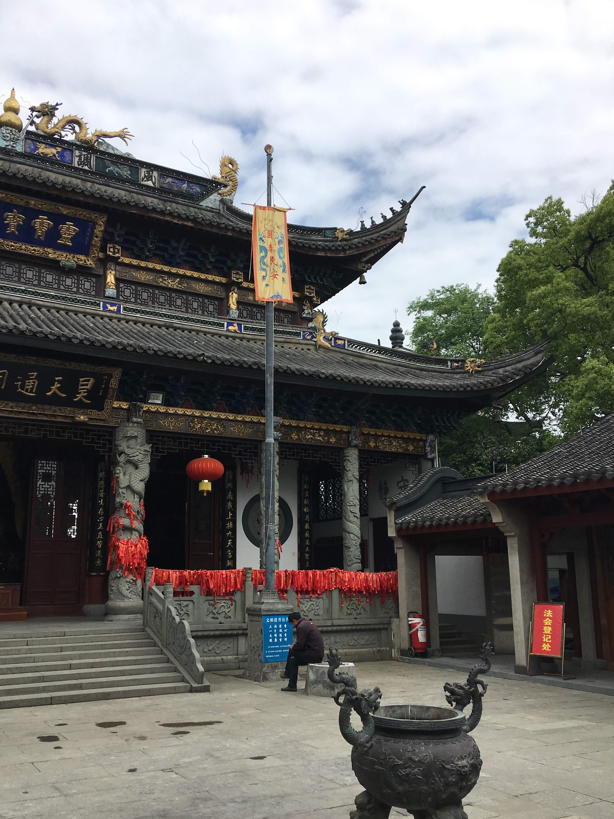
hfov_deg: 44.1
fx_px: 757
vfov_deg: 56.7
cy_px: 444
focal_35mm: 32
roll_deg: +0.1
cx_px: 279
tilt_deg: +10.9
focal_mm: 4.15
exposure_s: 1/1832
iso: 25
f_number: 2.2
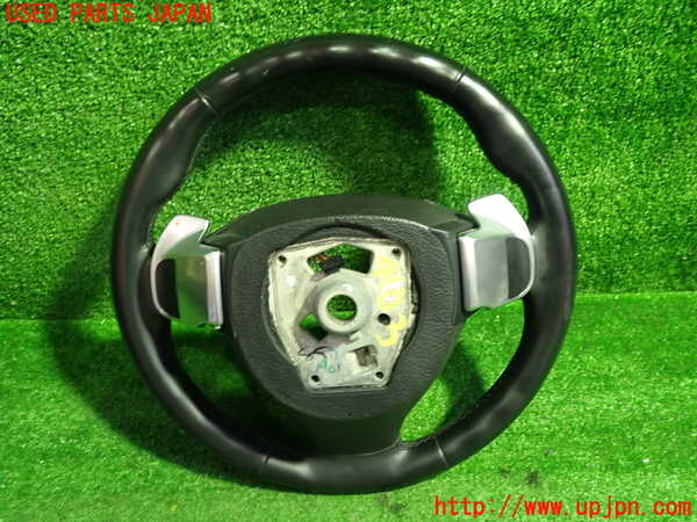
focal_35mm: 30
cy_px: 261
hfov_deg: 60.0
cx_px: 348
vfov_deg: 46.8
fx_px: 604
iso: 500
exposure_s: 1/30
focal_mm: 5.4
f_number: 2.3
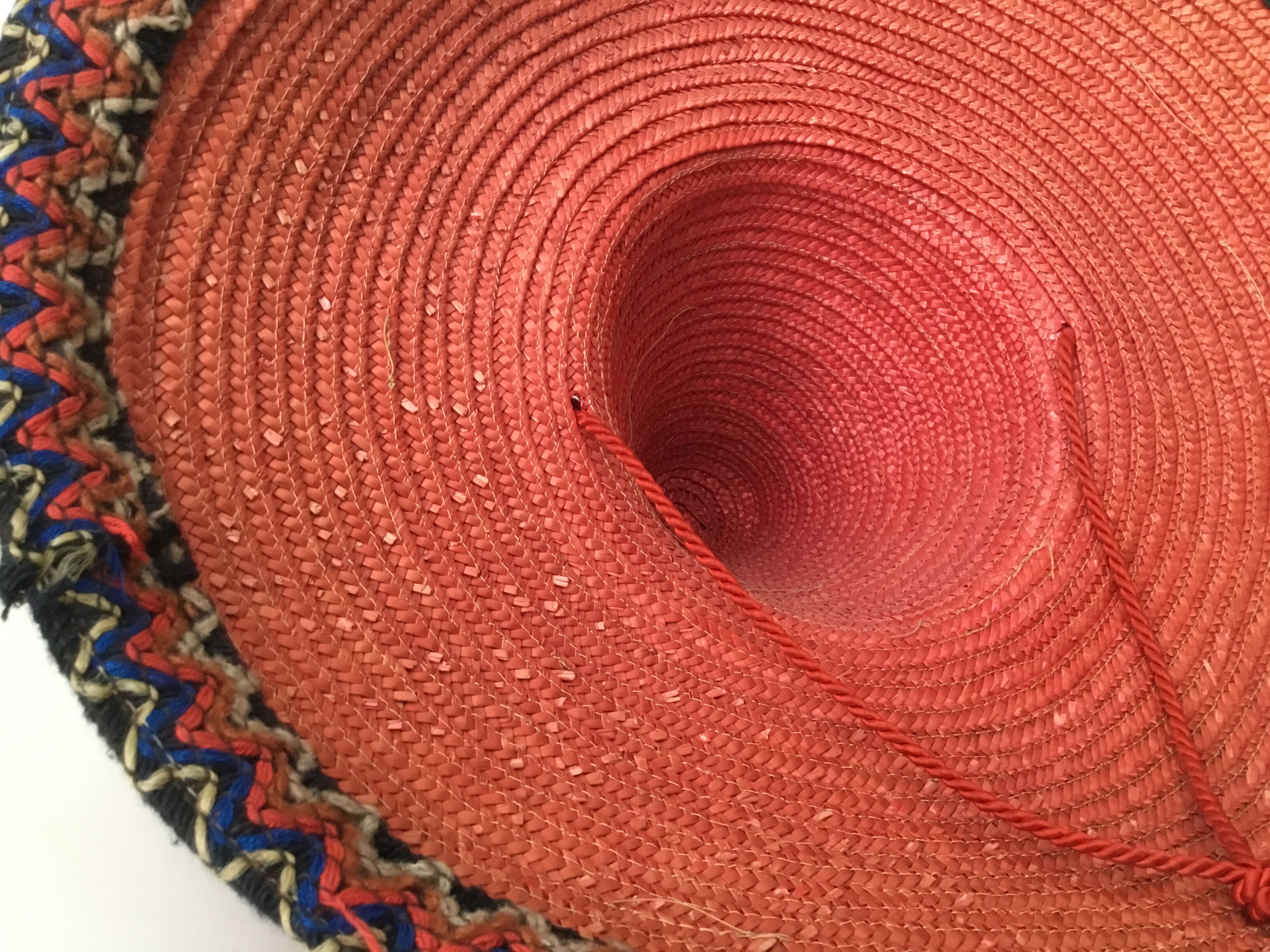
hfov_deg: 58.4
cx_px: 635
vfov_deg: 45.4
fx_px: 1137
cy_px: 476
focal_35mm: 31
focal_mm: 3.3
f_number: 2.4
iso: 200
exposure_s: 1/33
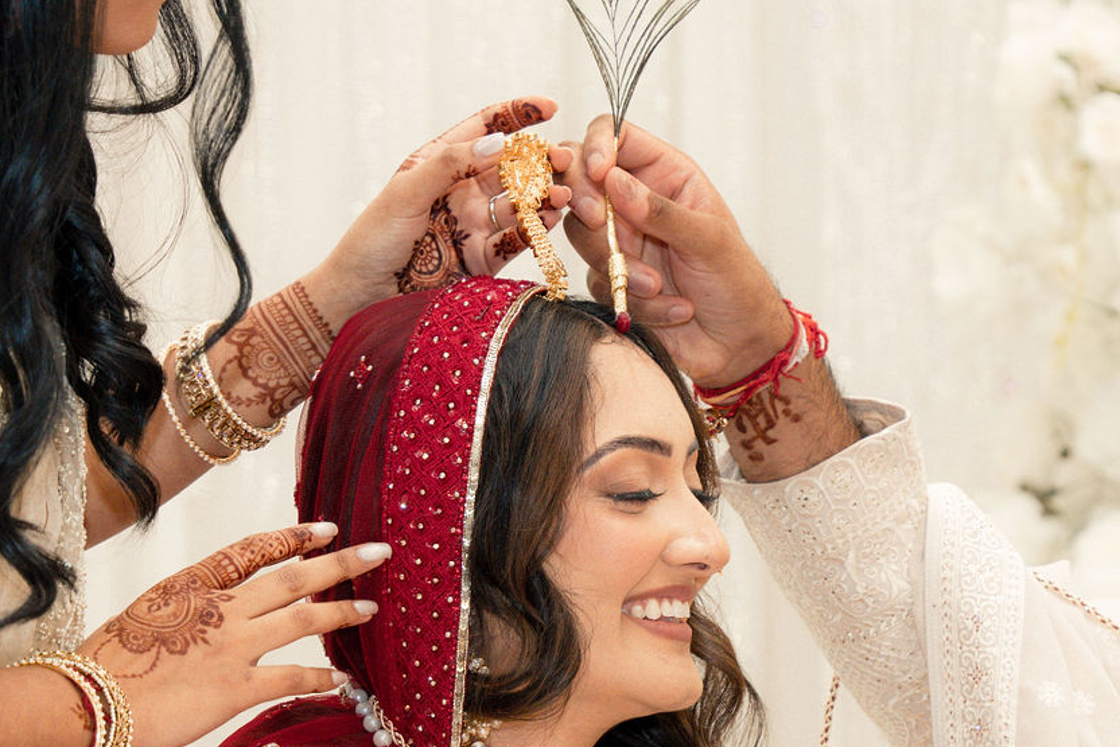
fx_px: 6285
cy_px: 622
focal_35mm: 202
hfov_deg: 10.1
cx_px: 1026
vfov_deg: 6.8
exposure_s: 1/200
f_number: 4
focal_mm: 70
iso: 500
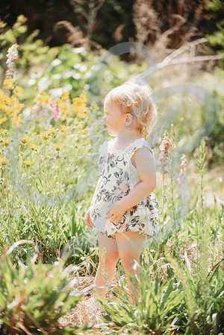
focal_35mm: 90
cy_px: 168
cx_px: 112
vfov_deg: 22.6
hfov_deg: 15.2
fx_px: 840
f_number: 2.8
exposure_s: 1/400
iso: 100
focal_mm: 90
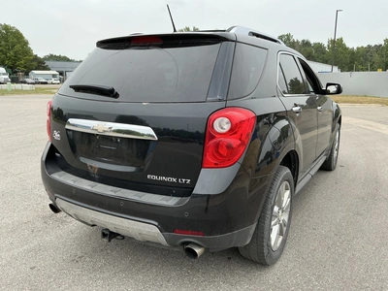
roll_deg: +0.5
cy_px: 146
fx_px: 314
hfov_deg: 63.4
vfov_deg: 49.7
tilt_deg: -9.7
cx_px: 194
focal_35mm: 28
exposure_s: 1/709
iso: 25
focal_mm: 3
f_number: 1.8
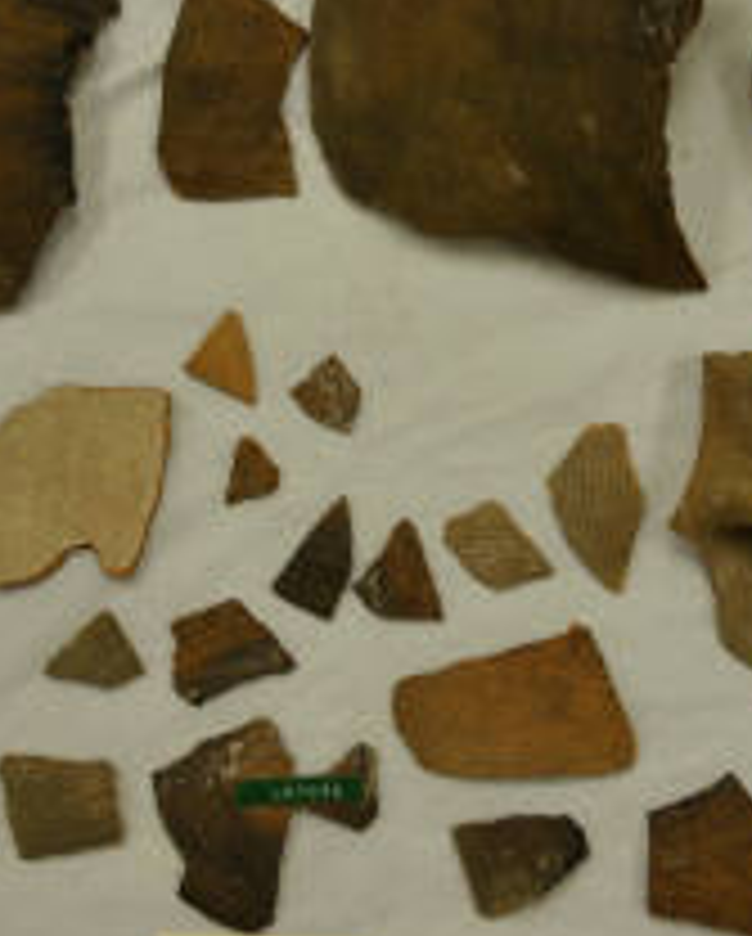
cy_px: 342
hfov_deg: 19.0
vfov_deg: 23.5
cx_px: 468
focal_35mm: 81
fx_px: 2249
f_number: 4.5
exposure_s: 1/80
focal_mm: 24
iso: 200
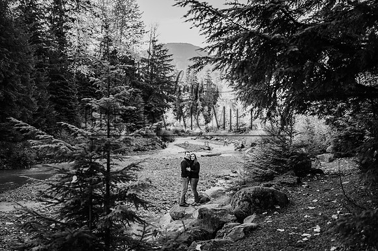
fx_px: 367
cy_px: 126
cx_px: 189
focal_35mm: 35
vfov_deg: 37.8
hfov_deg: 54.5
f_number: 1.8
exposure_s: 1/1600
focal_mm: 35
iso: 400
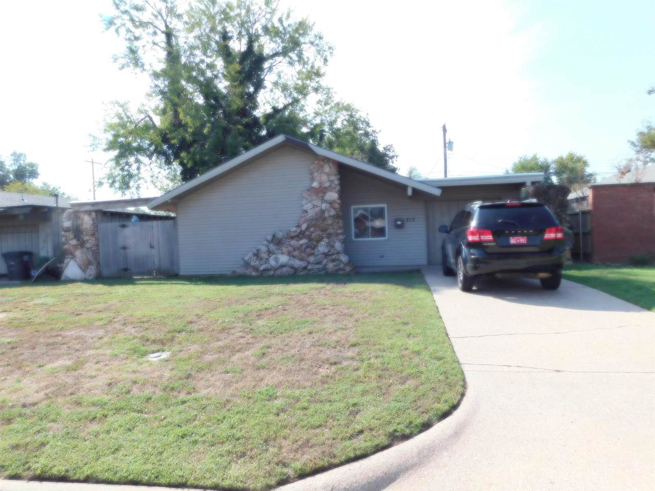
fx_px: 454
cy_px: 246
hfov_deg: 71.6
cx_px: 328
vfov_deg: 56.8
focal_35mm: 24
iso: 125
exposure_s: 1/800
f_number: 3
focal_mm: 4.1
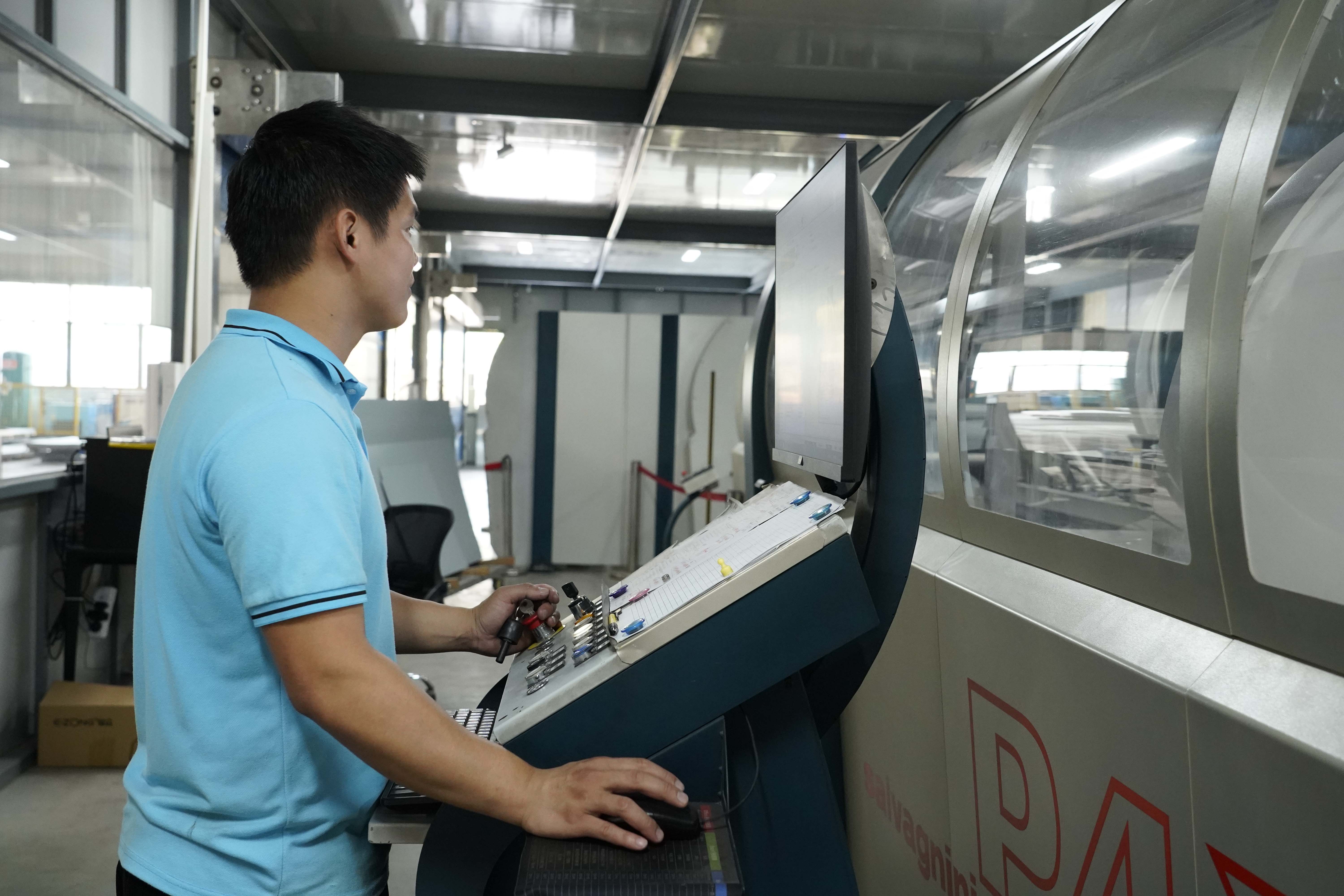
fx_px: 1419
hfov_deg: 50.7
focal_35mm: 38
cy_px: 448
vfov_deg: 35.1
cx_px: 672
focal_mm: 38
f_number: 5.6
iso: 6400
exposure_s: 1/100
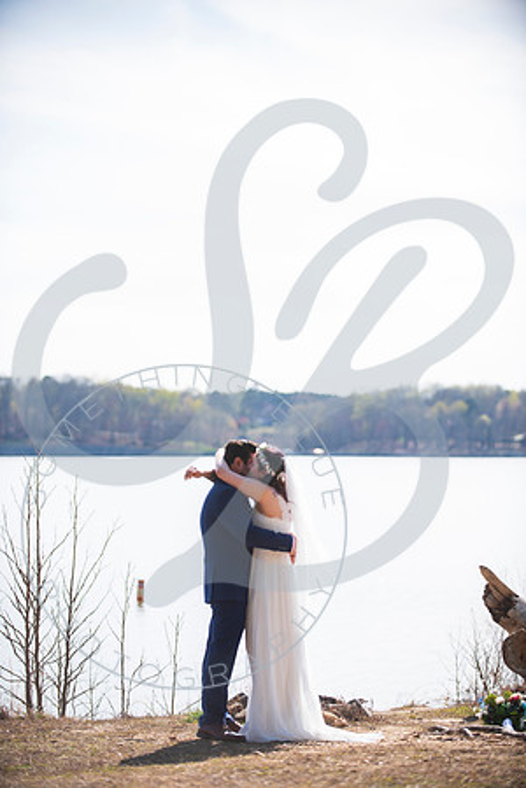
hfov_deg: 13.0
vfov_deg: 19.5
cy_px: 394
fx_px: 2301
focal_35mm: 105
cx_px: 263
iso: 100
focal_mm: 105
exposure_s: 1/800
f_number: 2.8
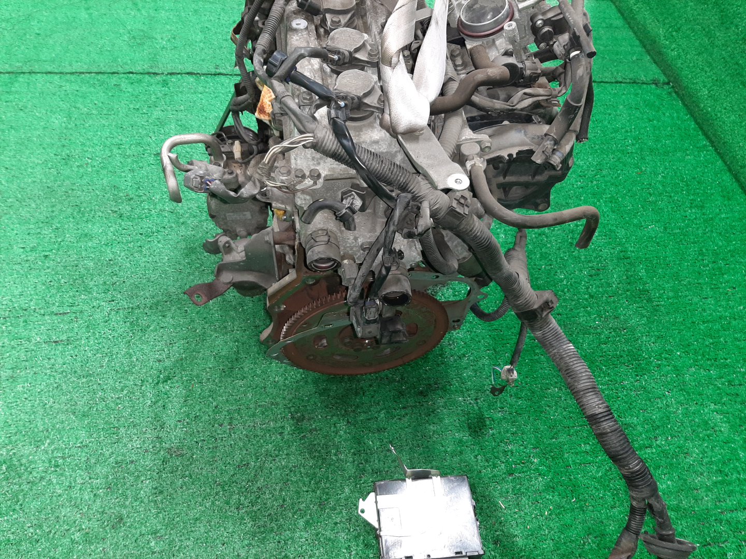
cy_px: 280
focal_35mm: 26
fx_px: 560
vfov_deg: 53.1
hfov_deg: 67.3
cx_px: 373
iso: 148
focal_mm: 3.93
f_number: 1.7
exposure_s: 1/50
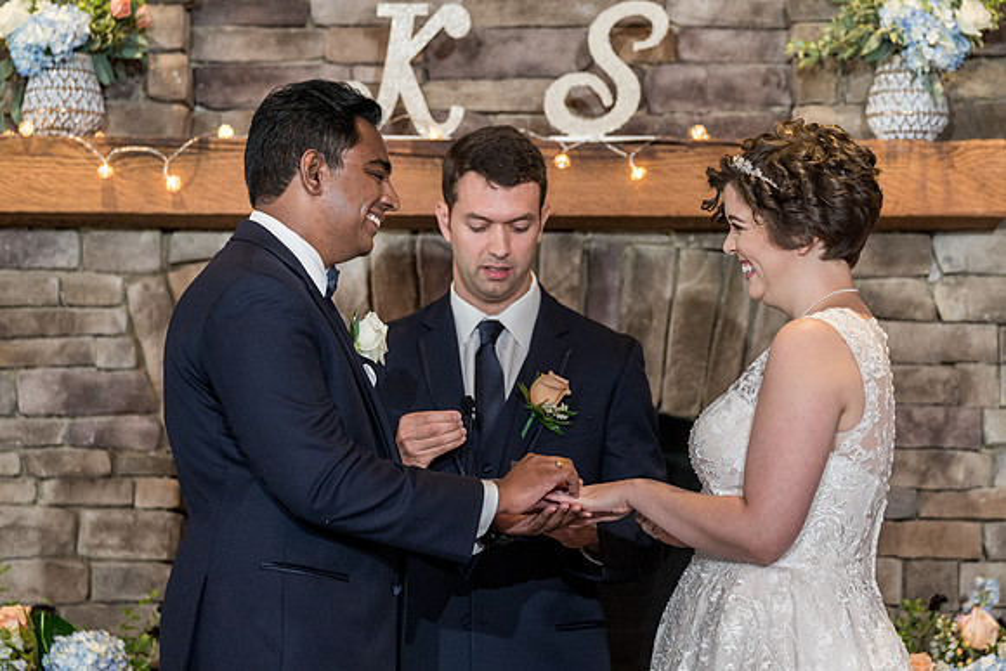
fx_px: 4415
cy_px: 363
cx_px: 544
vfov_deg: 8.7
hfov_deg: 13.0
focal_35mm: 158
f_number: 4
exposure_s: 1/200
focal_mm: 146
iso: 2000
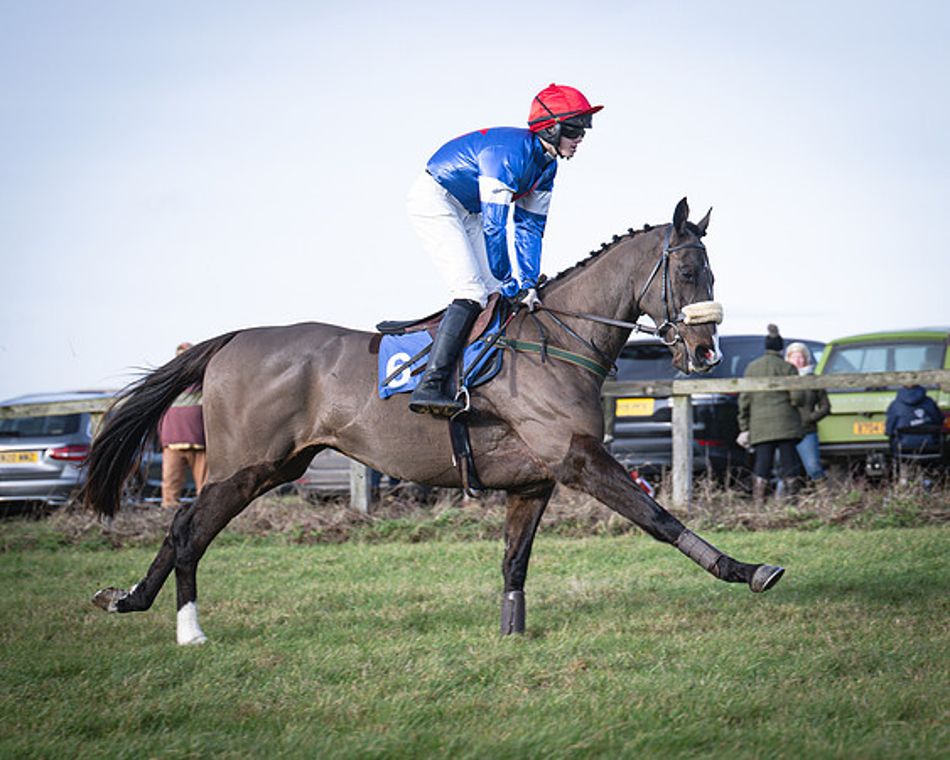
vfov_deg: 11.1
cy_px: 372
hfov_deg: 13.8
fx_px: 3916
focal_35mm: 139
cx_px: 628
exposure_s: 1/1000
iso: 125
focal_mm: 70
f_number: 2.8
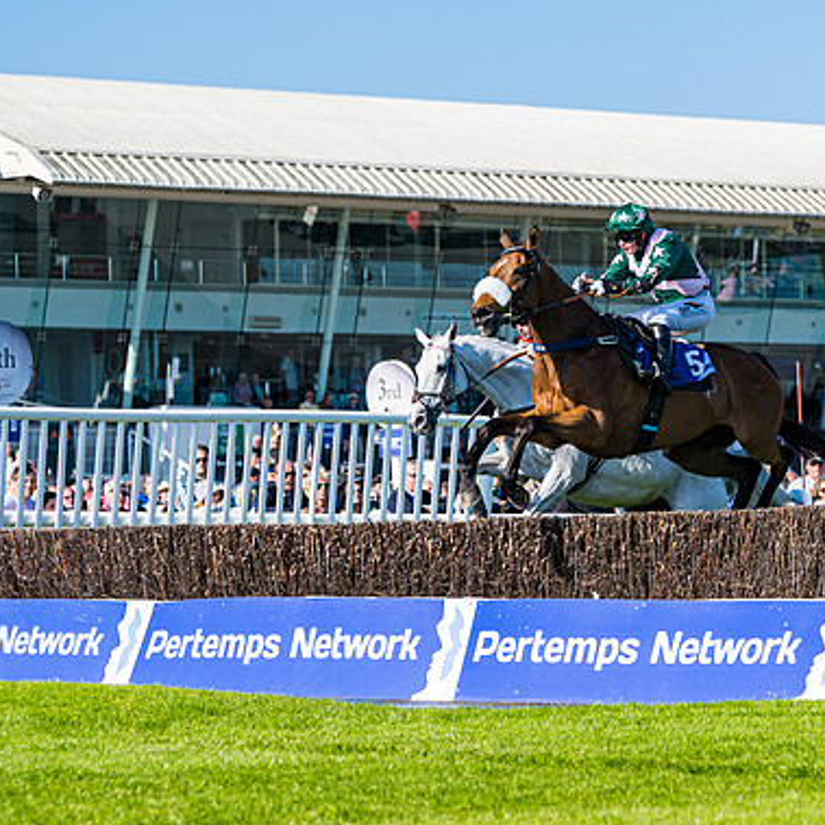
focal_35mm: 166
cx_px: 644
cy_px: 507
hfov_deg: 10.5
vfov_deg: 10.5
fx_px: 4476
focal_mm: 95
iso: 100
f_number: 4
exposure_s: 1/1250
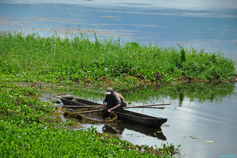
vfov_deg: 8.7
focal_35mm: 158
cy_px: 79
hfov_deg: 13.1
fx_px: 1036
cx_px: 118
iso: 200
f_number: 6.3
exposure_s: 1/640
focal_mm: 105
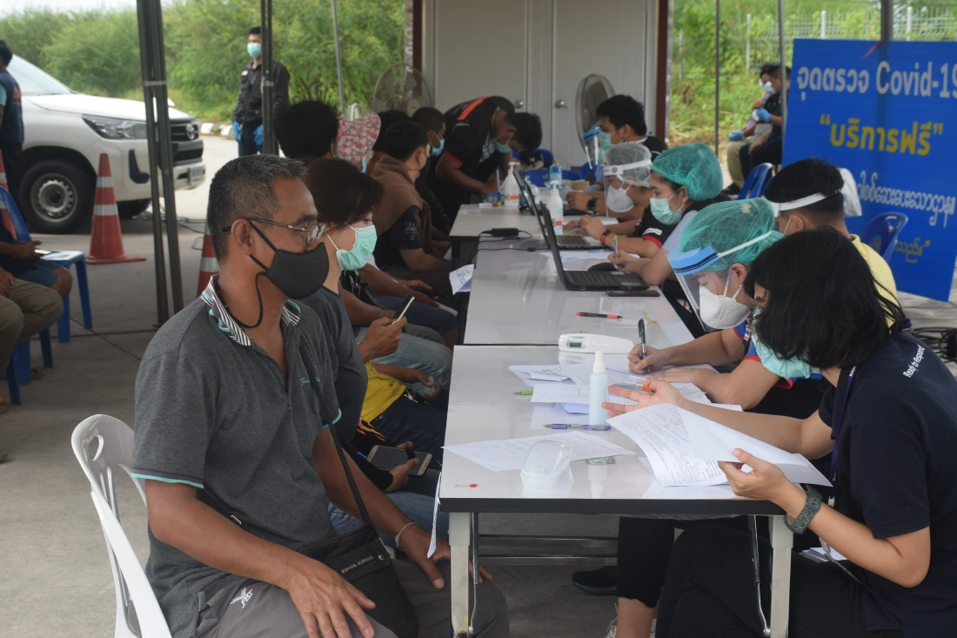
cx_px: 478
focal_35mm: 60
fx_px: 1595
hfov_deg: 33.4
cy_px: 319
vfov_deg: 22.6
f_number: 8
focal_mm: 40
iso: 250
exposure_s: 1/250
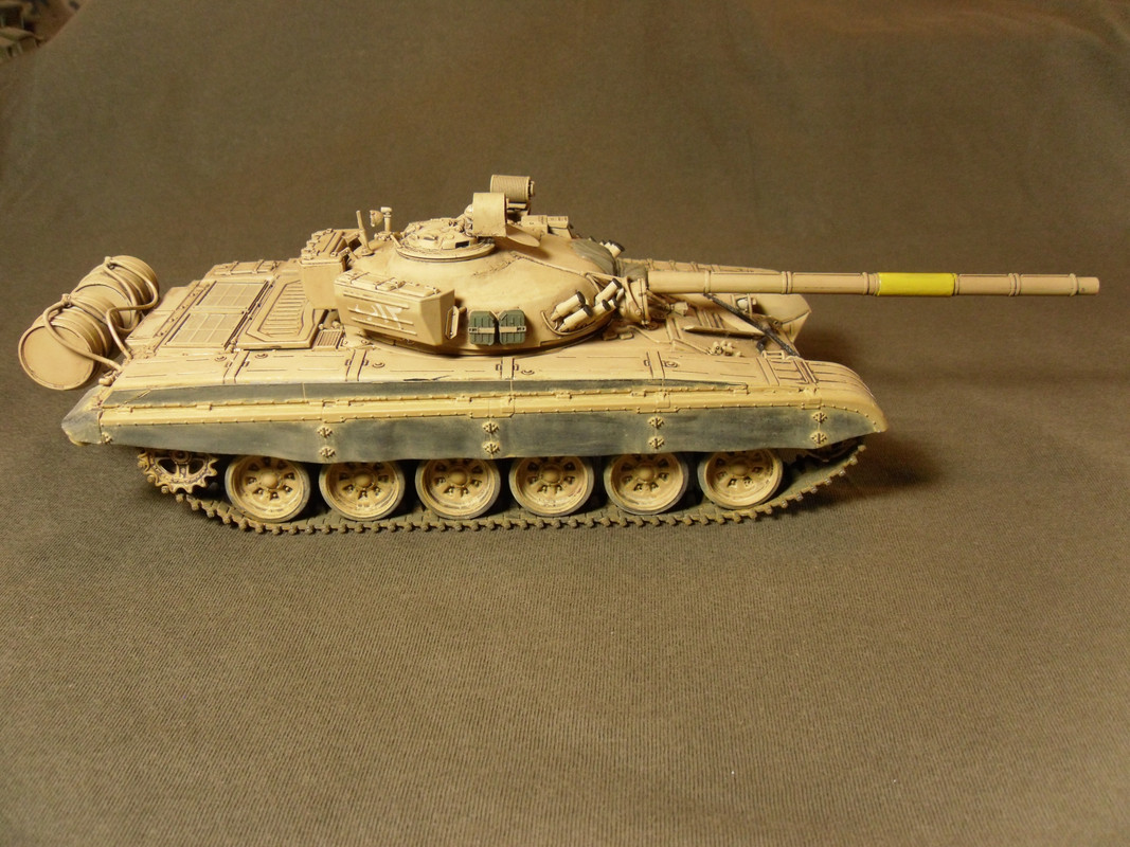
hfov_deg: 42.1
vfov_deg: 32.2
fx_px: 1469
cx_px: 565
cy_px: 424
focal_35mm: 45
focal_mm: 6.3
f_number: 3.5
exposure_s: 1/45
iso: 200
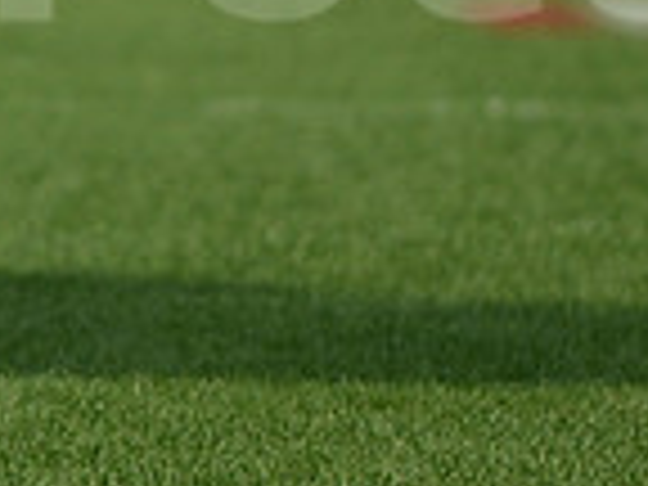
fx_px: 14115
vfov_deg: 2.0
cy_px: -133
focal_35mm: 754
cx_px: -198
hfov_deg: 2.6
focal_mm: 195
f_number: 2.8
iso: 250
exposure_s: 1/2500
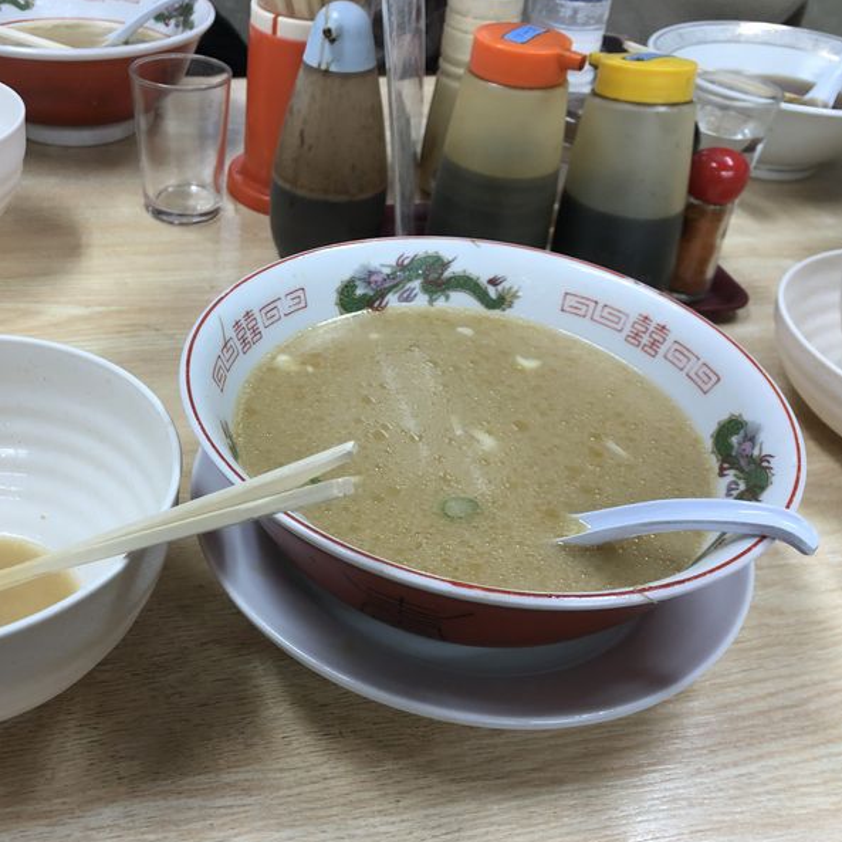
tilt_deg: -37.5
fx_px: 936
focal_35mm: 34
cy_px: 422
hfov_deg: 47.8
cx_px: 295
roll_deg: -3.6
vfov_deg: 48.5
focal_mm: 4
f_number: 1.8
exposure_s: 1/25
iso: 40
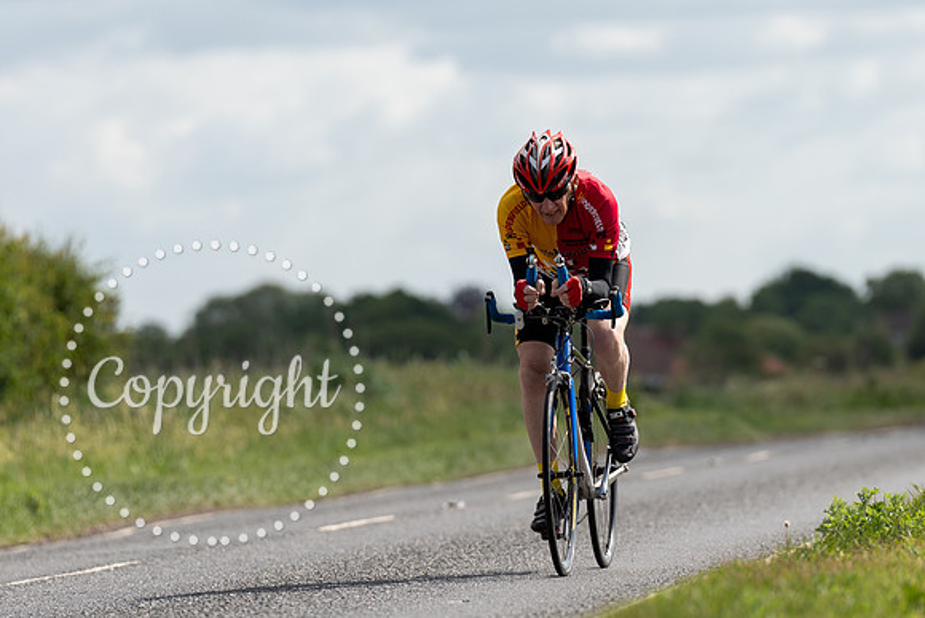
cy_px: 283
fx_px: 7695
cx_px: 543
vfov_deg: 4.6
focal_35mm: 299
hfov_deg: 6.9
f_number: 3.5
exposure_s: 1/1000
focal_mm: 200
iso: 100
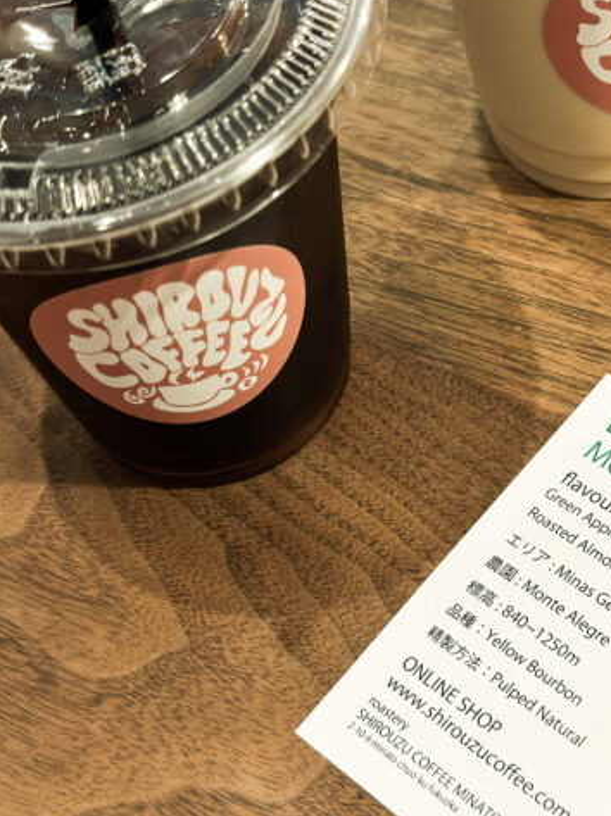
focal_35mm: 65
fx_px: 1532
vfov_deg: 29.7
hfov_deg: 22.5
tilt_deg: -52.1
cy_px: 307
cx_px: 383
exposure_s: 1/60
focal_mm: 6.86
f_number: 1.78
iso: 160
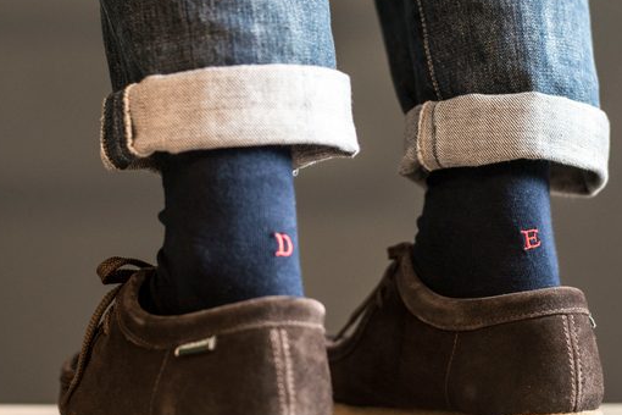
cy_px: 142
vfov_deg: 13.9
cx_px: 283
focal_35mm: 98
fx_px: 1693
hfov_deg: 20.8
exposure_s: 1/60
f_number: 2.5
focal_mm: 50
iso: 160
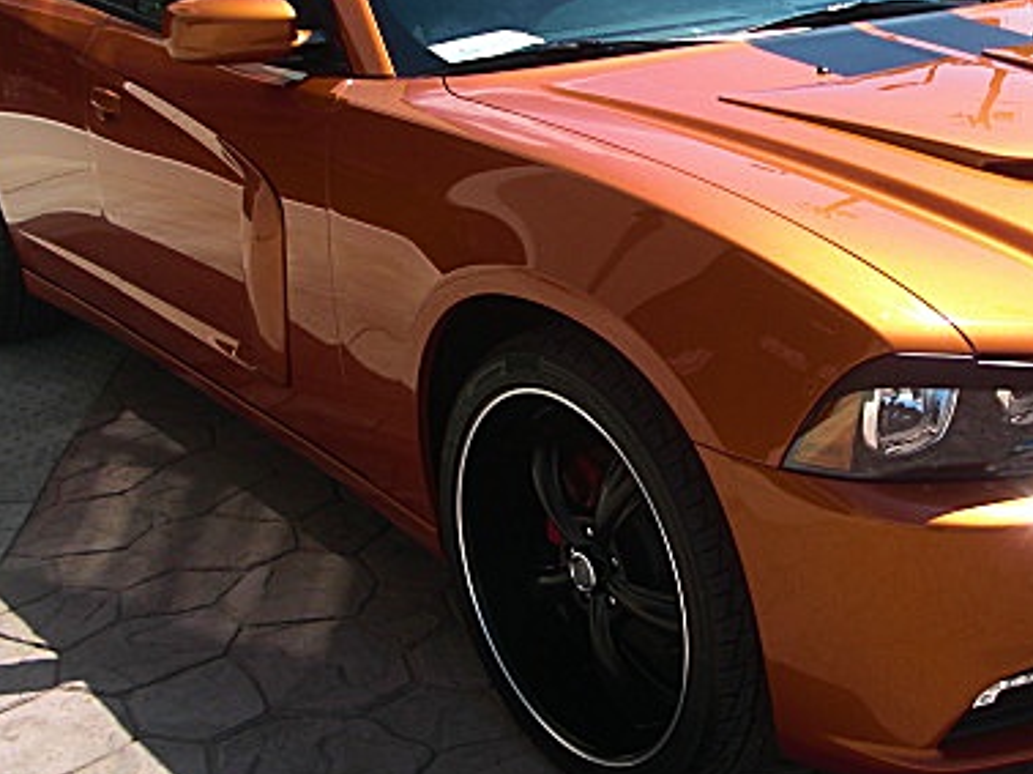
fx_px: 1819
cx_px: 719
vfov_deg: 24.0
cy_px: 331
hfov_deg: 31.4
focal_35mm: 61
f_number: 2.8
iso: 50
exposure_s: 1/800
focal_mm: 6.3
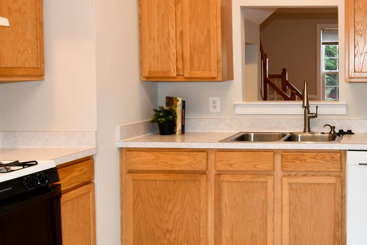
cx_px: 280
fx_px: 438
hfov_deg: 43.8
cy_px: 122
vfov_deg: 31.2
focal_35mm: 43
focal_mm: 12
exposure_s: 1/60
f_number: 4
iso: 220
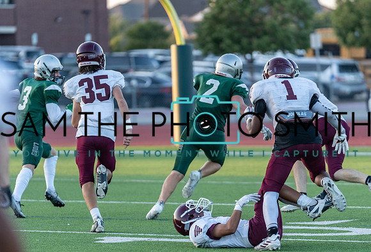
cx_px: 176
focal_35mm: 274
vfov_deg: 5.1
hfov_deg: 7.5
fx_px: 2839
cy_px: 155
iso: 800
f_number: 2.8
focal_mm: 191
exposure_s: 1/1250
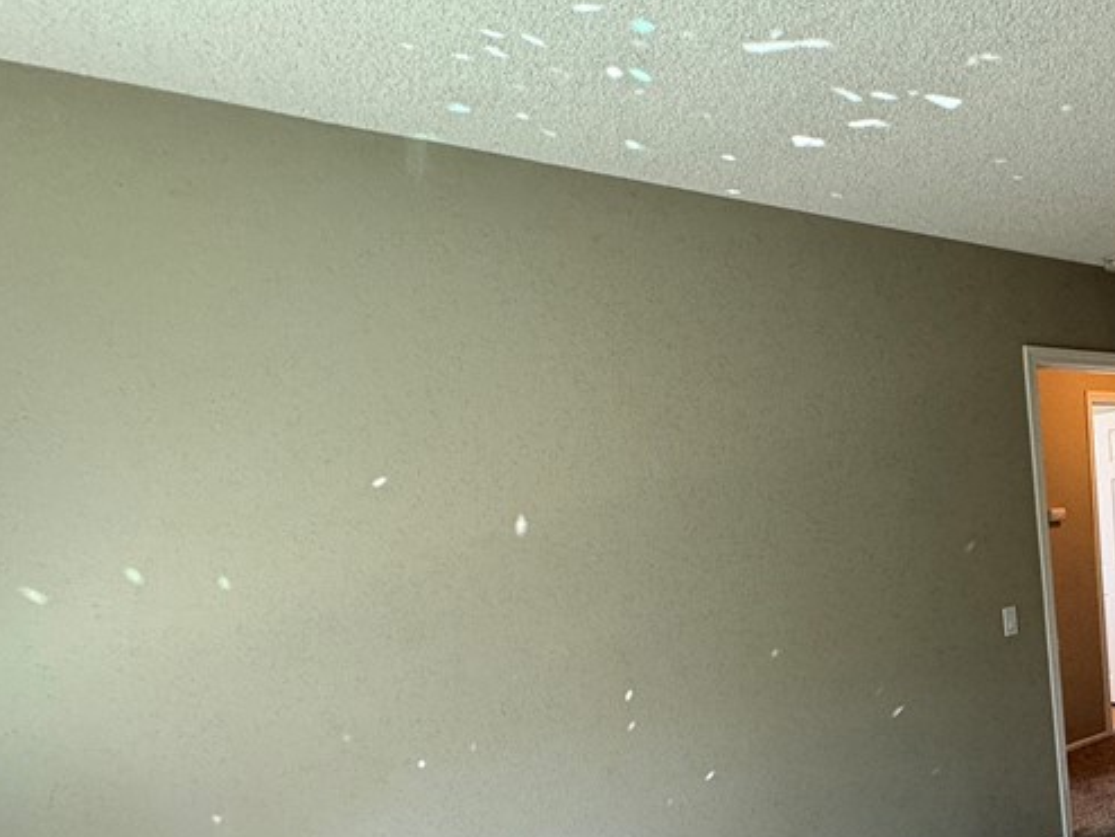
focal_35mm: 29
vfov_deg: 43.1
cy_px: 790
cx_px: 1077
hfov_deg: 51.4
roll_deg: +4.6
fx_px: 935
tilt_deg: -16.2
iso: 200
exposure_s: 1/99
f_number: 2.2
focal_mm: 2.22
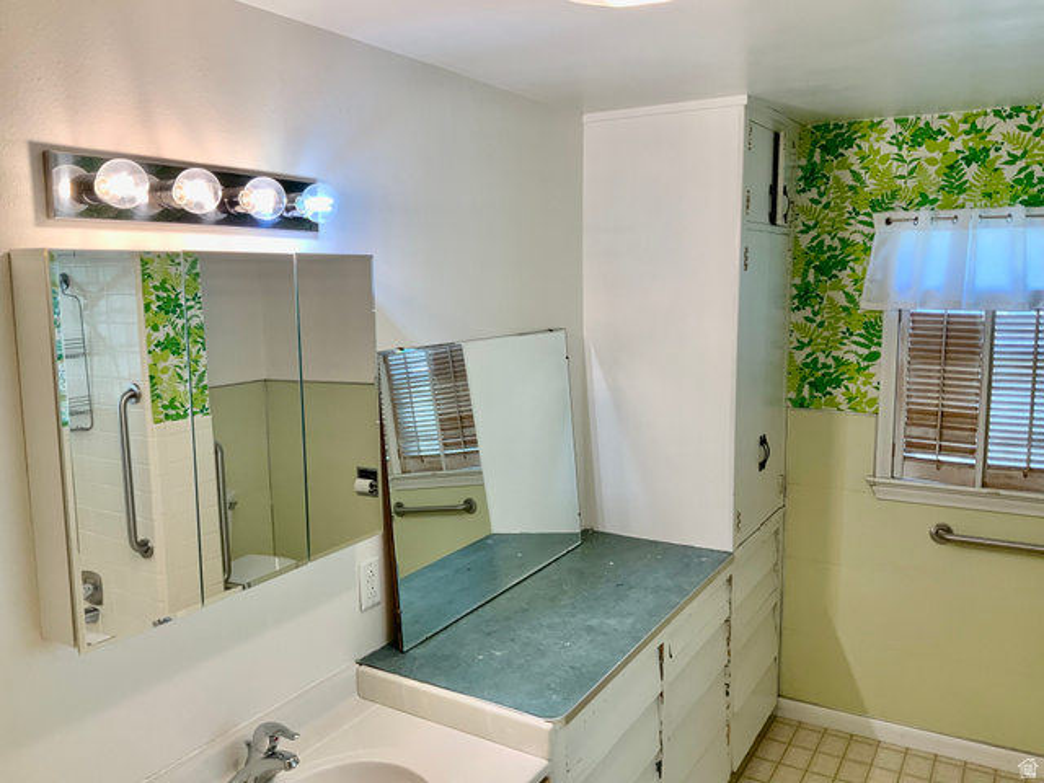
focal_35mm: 29
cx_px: 522
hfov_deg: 61.7
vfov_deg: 48.2
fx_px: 875
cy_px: 392
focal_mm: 3
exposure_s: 1/60
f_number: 1.8
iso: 40
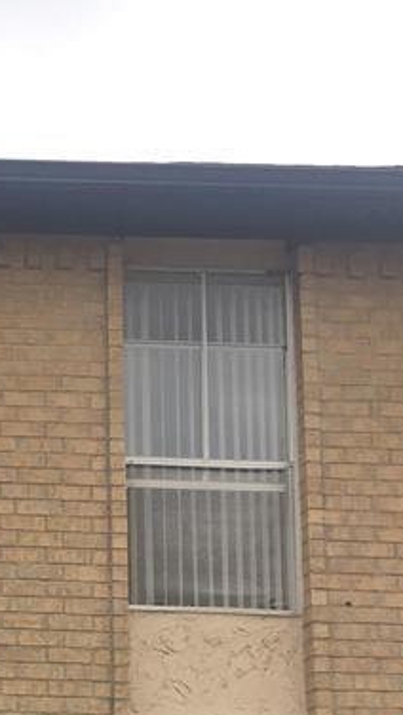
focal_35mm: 86
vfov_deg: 23.7
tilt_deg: +12.0
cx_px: -298
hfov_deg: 12.9
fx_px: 1631
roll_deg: -3.4
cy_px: 711
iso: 32
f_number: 2.2
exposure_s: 1/599
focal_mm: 4.15
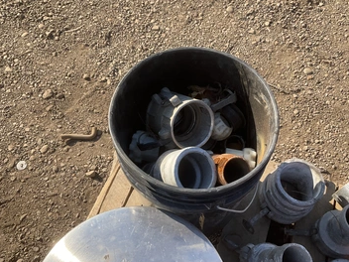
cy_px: 138
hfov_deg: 55.2
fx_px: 333
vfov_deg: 42.9
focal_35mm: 33
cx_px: 196
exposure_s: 1/781
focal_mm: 3
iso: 25
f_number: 1.8
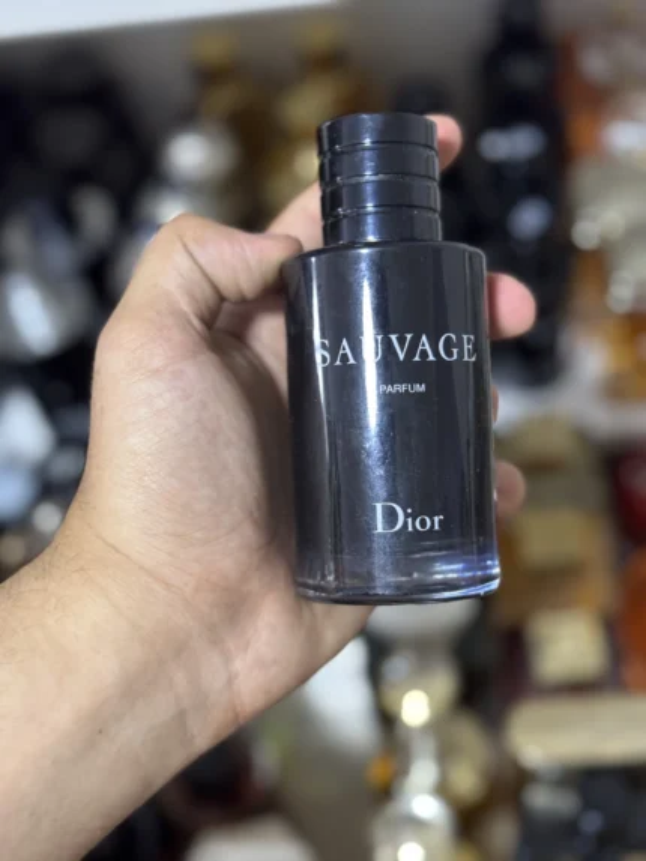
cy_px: 430
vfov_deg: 39.6
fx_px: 1194
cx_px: 323
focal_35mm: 48
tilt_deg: -54.7
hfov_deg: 30.3
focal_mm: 6.76
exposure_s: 1/33
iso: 320
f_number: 1.78
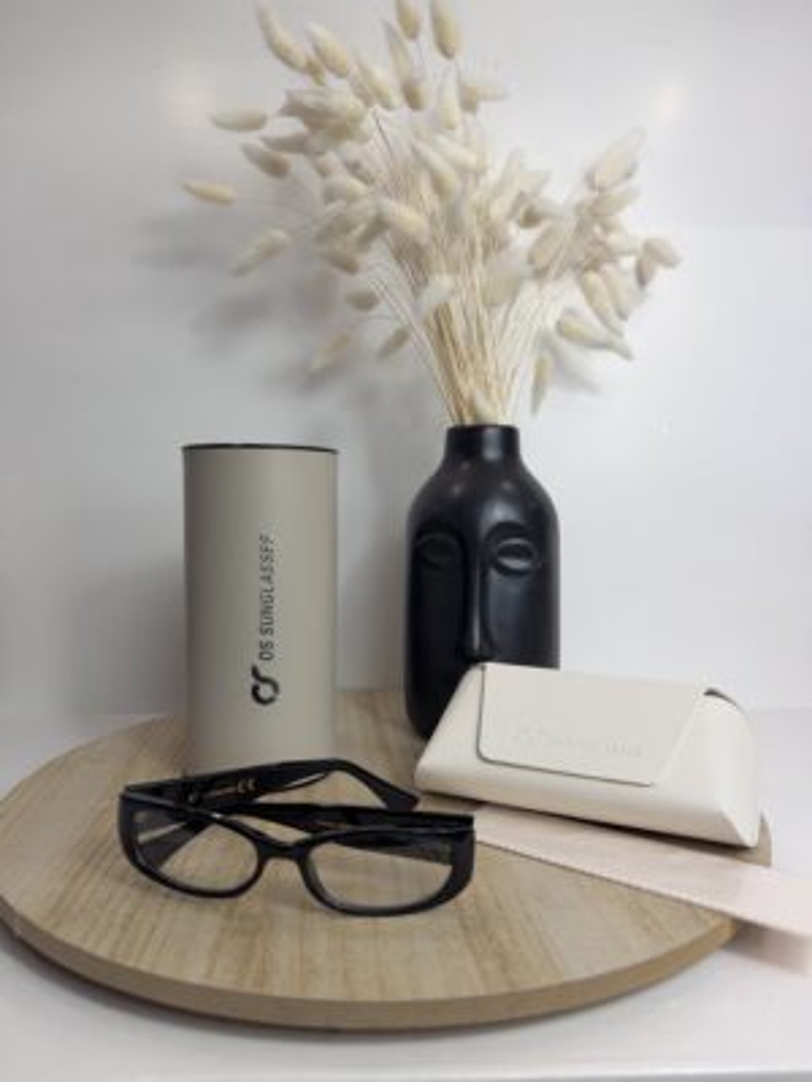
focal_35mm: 24
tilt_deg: -2.1
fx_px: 751
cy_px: 541
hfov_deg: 56.8
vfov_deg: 71.6
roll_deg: +0.3
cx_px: 406
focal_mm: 6.76
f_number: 1.78
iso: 80
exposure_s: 1/323
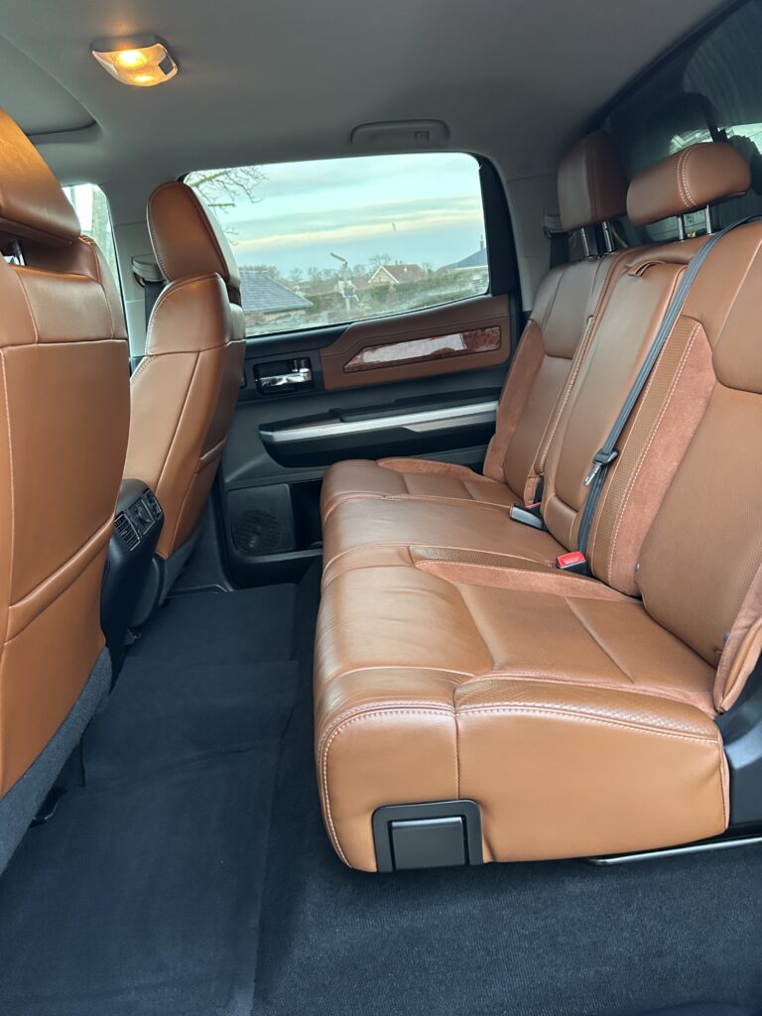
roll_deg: +5.3
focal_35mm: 26
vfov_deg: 67.3
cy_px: 508
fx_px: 763
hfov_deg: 53.1
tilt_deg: -15.5
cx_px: 381
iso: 500
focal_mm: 5.7
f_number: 1.5
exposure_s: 1/60
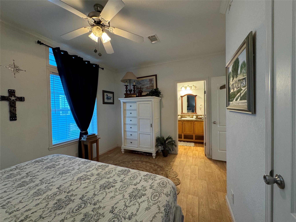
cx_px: 148
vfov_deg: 85.7
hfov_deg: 102.1
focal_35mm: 14
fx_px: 120
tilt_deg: -2.1
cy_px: 111
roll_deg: +0.7
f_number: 2.2
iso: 400
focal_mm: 2.22
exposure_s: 1/60
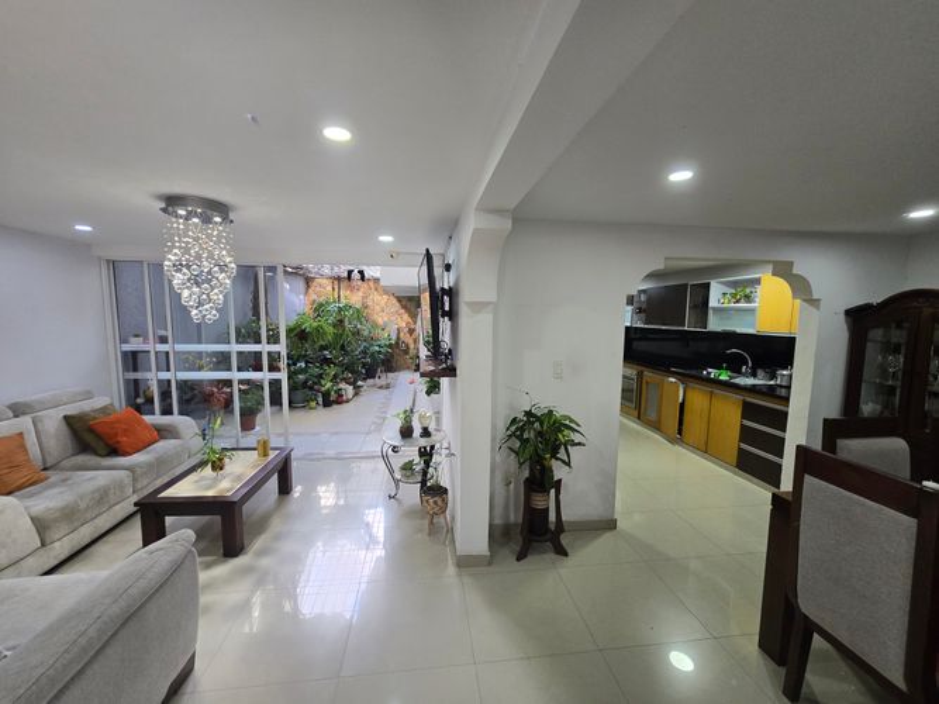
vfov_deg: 89.9
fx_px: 353
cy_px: 352
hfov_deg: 106.2
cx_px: 470
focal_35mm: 13
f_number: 2.2
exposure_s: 1/60
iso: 160
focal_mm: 2.2
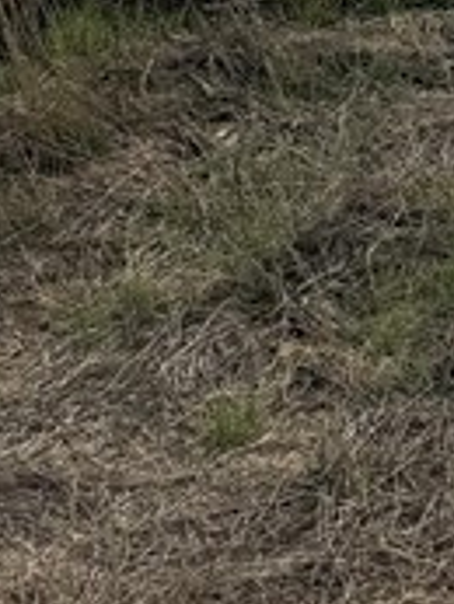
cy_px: -436
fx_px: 2480
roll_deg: +1.9
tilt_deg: -7.1
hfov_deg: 9.3
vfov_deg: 12.8
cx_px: 1100
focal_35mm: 142
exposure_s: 1/11905
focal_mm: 6.76
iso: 80
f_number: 1.78
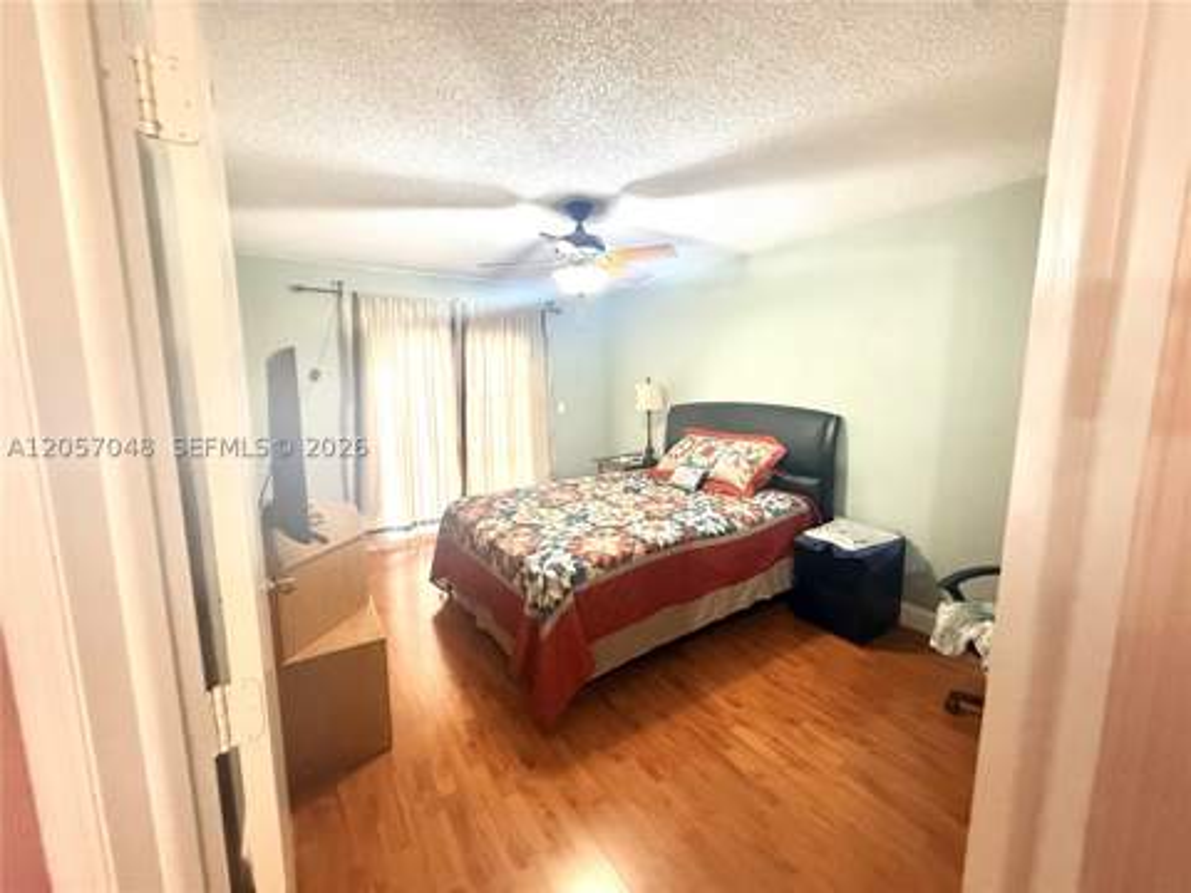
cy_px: 446
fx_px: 482
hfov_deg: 102.1
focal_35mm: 14
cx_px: 596
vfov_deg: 85.7
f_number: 2.2
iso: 640
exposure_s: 1/60
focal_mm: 2.22
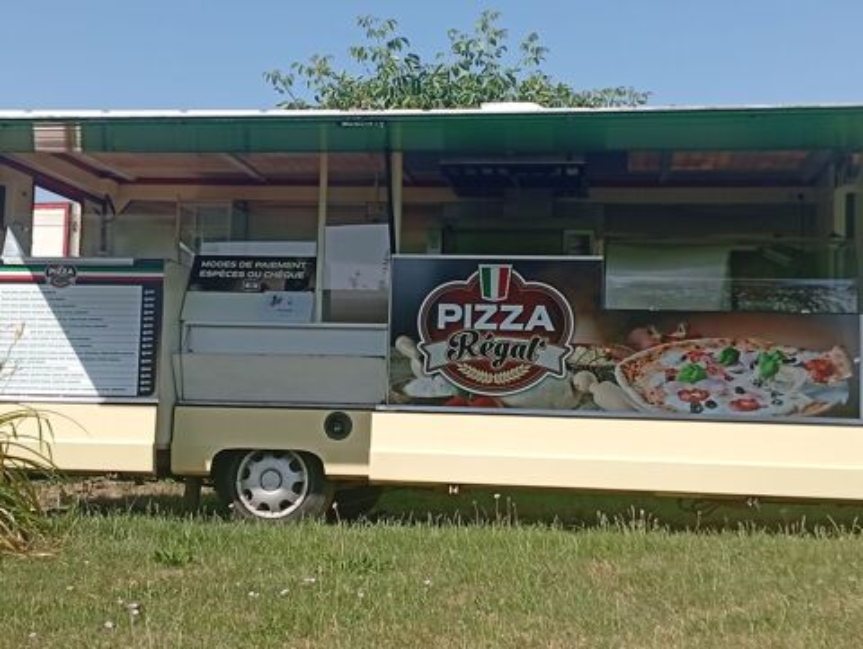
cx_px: 432
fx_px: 1348
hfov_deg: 35.5
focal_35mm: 54
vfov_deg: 27.1
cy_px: 324
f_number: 1.8
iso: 52
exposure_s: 1/613
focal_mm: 3.98
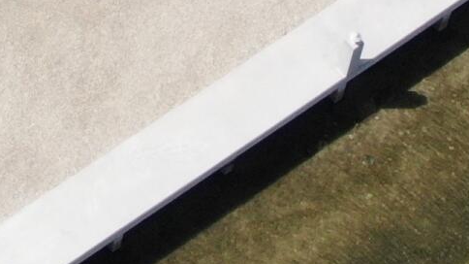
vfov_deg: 5.2
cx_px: -115
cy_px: -512
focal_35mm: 223
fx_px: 2773
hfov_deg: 9.5
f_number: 3.2
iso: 100
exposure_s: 1/1600
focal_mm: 5.69
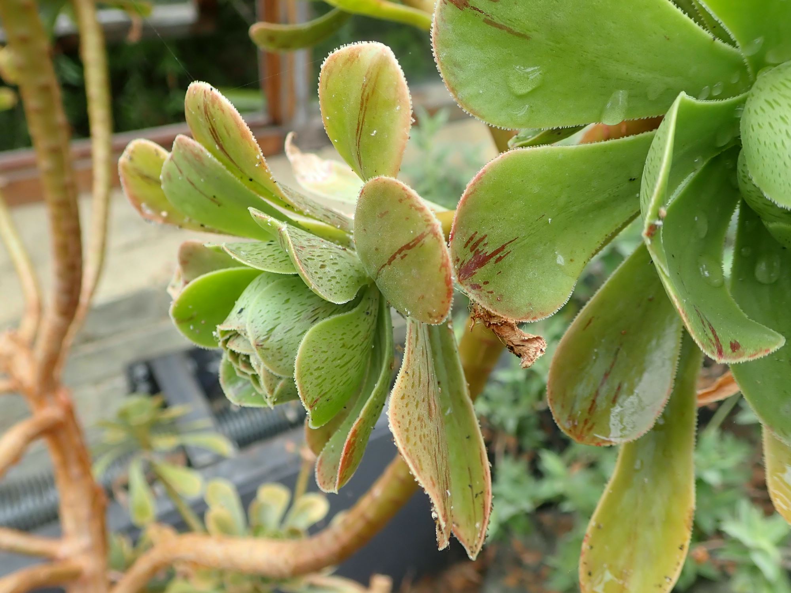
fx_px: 686
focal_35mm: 30
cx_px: 396
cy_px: 296
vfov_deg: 46.8
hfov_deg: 60.0
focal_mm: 5.5
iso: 100
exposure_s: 1/160
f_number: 3.2
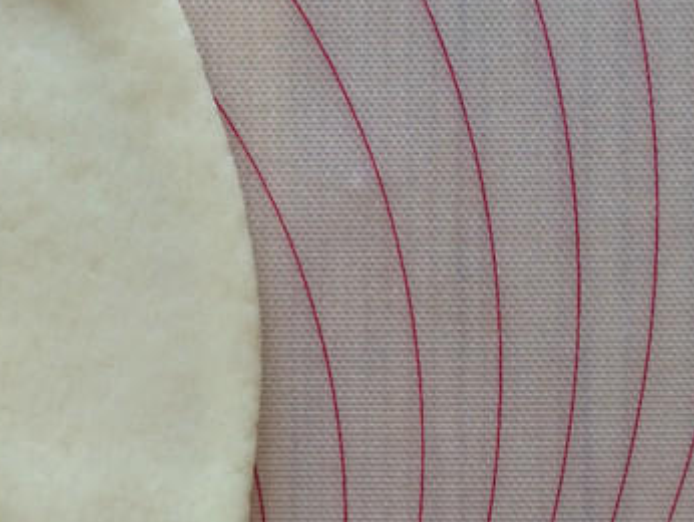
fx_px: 1344
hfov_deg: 27.2
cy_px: 450
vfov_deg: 21.6
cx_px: -14
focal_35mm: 67
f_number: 2.2
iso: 80
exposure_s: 1/33
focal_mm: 4.15
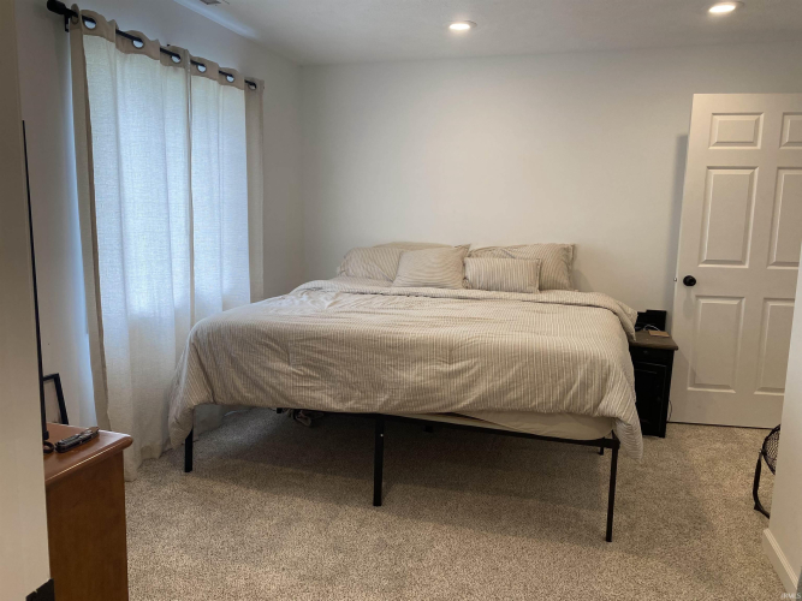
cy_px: 300
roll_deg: -0.7
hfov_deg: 67.3
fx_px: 602
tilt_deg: -9.6
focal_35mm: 26
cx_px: 401
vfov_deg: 53.0
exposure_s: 1/120
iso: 100
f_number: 1.8
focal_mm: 4.25
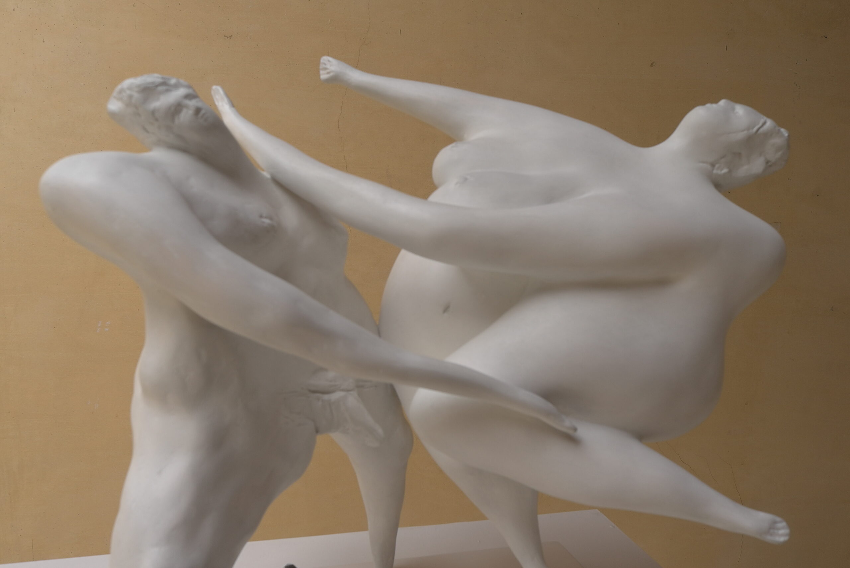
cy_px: 284
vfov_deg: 36.9
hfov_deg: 53.1
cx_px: 425
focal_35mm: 36
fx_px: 851
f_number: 9
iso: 200
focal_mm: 24
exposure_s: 1/60
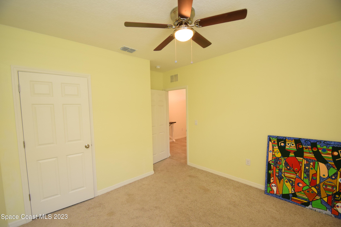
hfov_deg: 100.4
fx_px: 142
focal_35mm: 15
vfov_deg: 77.3
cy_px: 114
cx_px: 170
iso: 800
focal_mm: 10
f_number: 4.5
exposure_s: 1/80
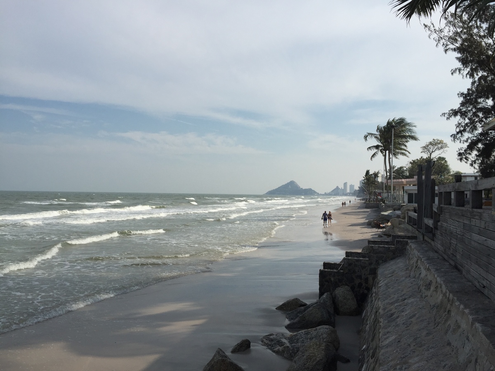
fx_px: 415
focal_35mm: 29
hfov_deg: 61.7
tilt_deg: +1.4
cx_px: 248
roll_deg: -2.0
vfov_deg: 48.2
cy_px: 186
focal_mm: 4.15
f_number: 2.2
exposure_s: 1/3597
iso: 32
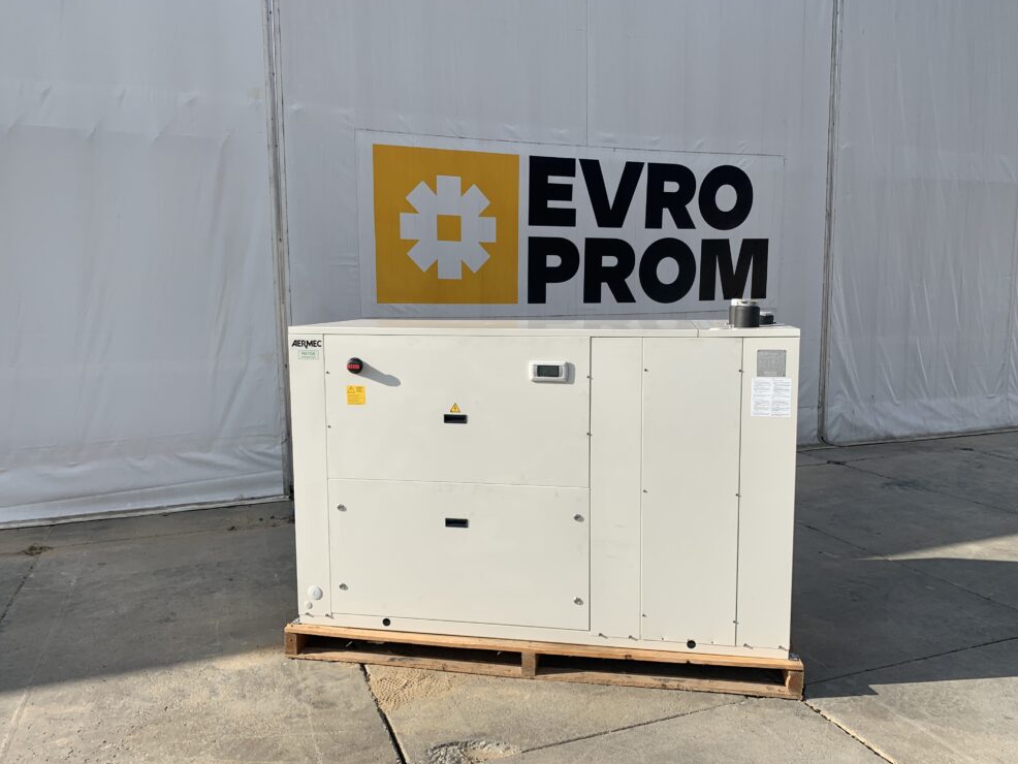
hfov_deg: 65.3
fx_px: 794
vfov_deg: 51.4
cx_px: 520
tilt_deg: -7.5
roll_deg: +0.5
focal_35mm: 27
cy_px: 371
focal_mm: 4.25
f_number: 1.8
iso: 25
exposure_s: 1/2309
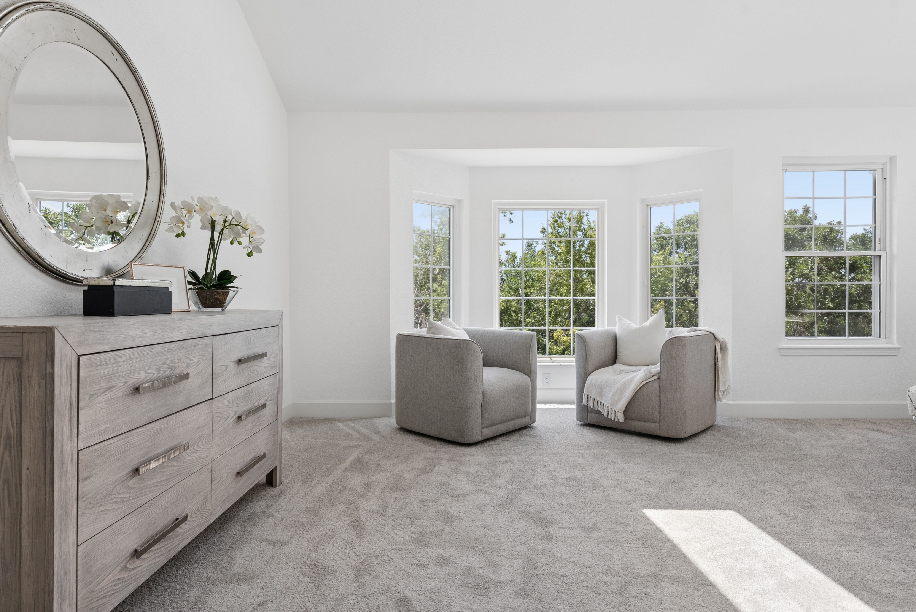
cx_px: 458
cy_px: 306
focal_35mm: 21
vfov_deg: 59.6
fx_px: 535
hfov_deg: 81.2
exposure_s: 1/400
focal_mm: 21
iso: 800
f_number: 8
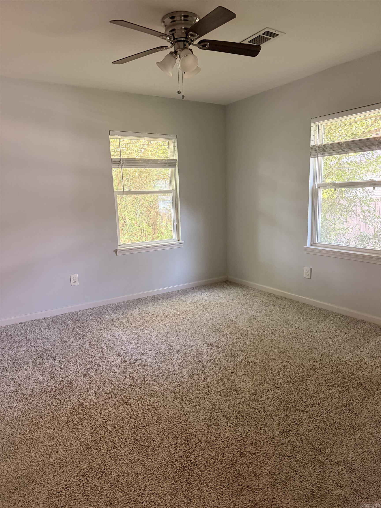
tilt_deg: -10.2
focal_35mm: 24
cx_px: 190
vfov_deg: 71.6
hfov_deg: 56.8
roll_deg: +2.3
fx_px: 352
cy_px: 254
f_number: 1.78
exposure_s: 1/40
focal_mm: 6.76
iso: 640
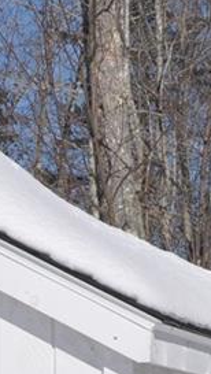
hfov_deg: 5.1
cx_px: -140
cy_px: 438
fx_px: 2332
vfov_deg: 9.1
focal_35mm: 235
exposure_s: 1/1000
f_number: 16
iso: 500
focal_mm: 40
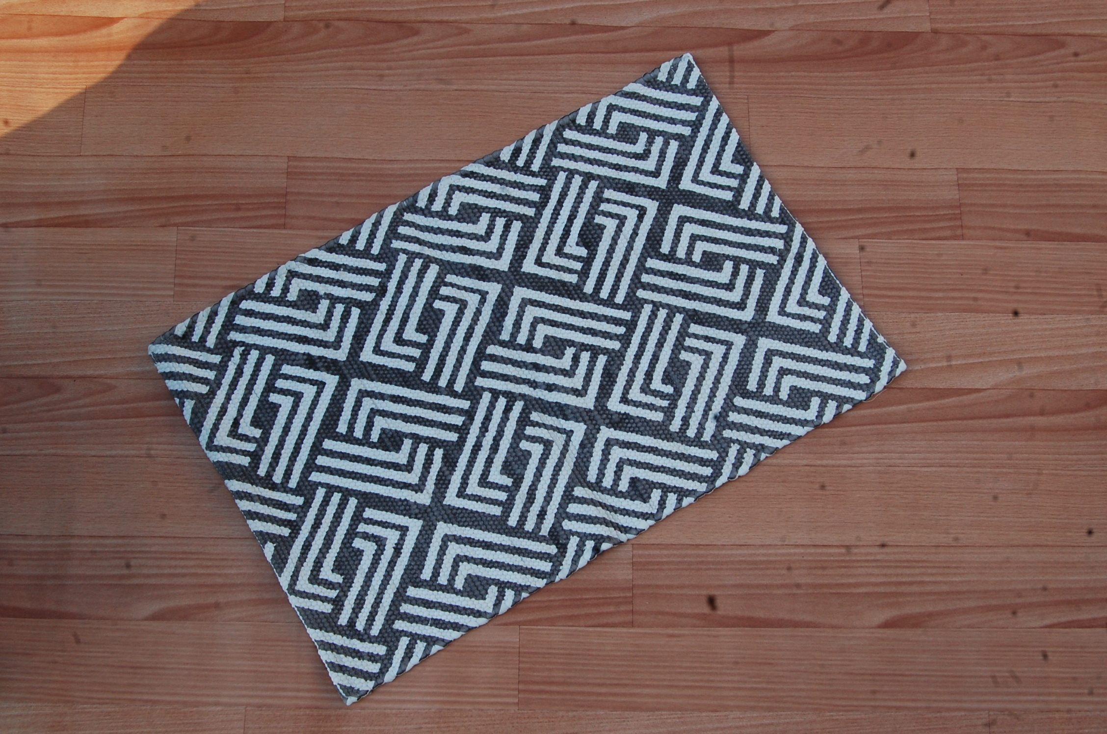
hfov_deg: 42.4
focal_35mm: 46
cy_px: 367
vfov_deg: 28.8
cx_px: 554
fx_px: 1427
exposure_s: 1/125
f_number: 16
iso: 400
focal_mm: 31
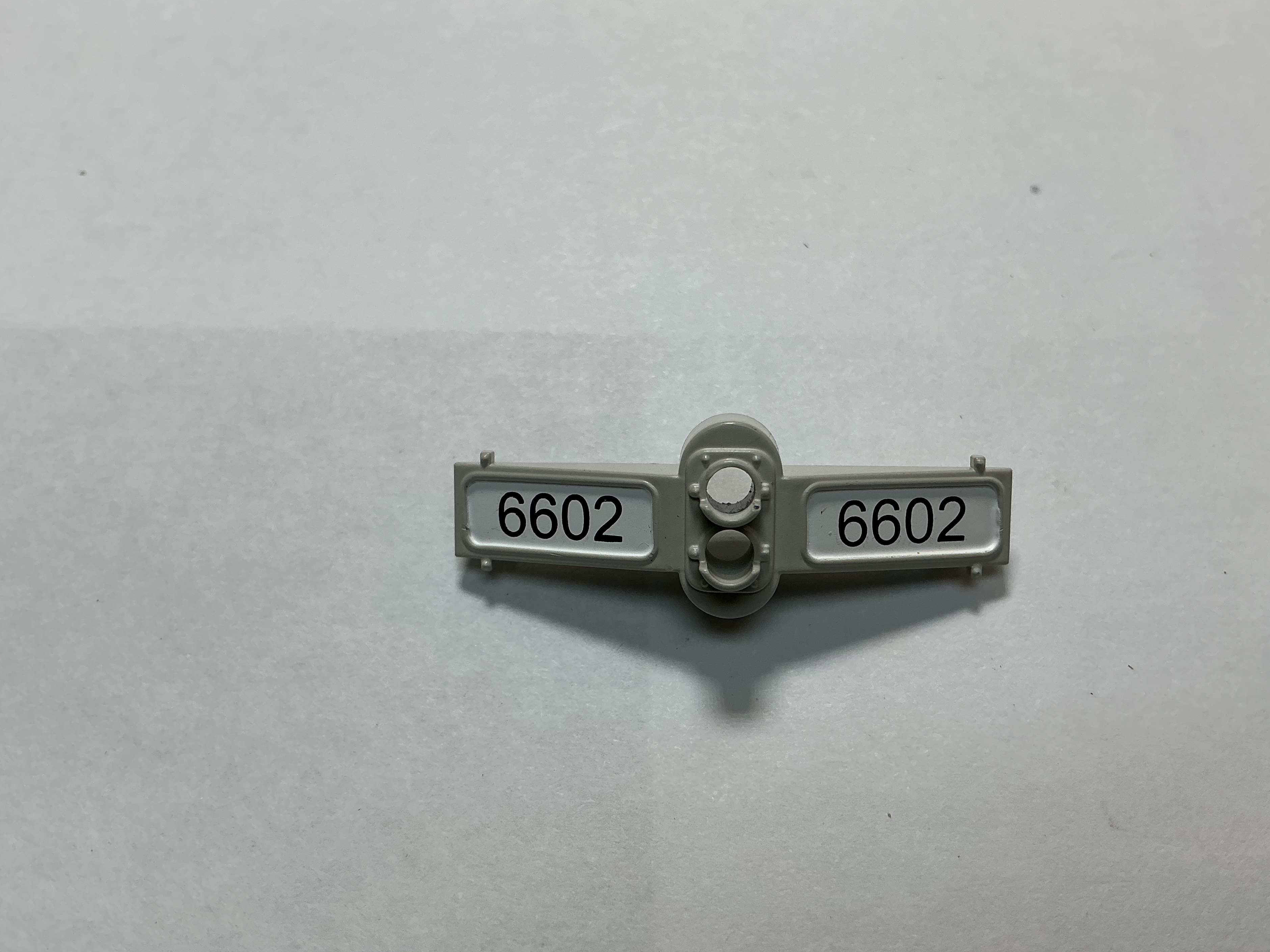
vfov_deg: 45.4
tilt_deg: -62.0
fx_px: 1137
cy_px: 474
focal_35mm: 31
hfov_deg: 58.3
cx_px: 674
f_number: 1.8
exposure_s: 1/247
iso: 25
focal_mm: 3
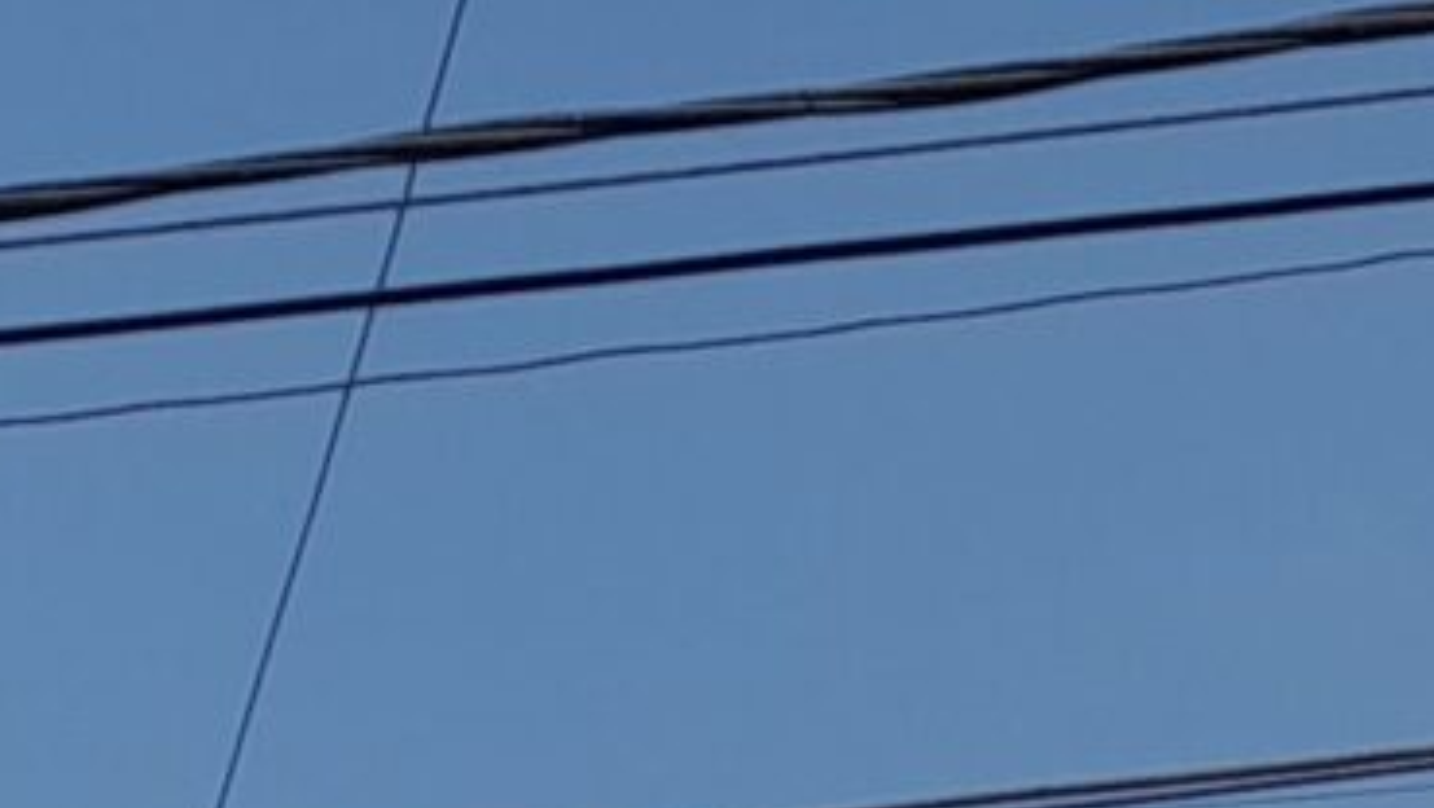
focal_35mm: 189
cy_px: 3725
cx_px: 2141
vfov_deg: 5.3
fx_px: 7190
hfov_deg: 11.0
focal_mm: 4.6
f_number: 2
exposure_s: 1/1145
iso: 20
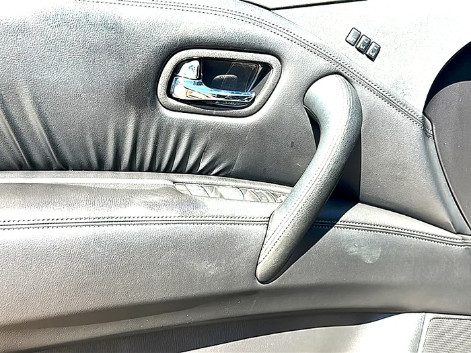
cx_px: 236
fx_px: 585
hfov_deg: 43.9
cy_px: 176
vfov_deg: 33.6
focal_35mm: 43
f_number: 1.78
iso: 80
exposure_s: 1/620
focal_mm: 6.86
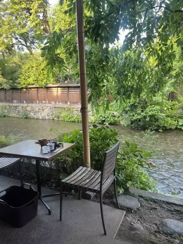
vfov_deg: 67.3
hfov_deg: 53.1
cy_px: 122
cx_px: 92
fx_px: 183
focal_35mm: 26
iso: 125
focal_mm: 5.1
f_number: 1.6
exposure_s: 1/121
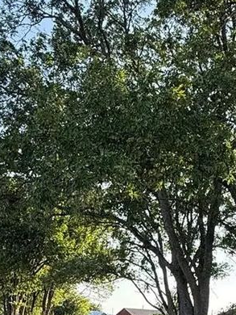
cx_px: 159
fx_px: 445
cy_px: 290
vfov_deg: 36.2
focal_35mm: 49
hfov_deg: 29.5
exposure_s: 1/361
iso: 64
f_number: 2.2
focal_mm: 2.22
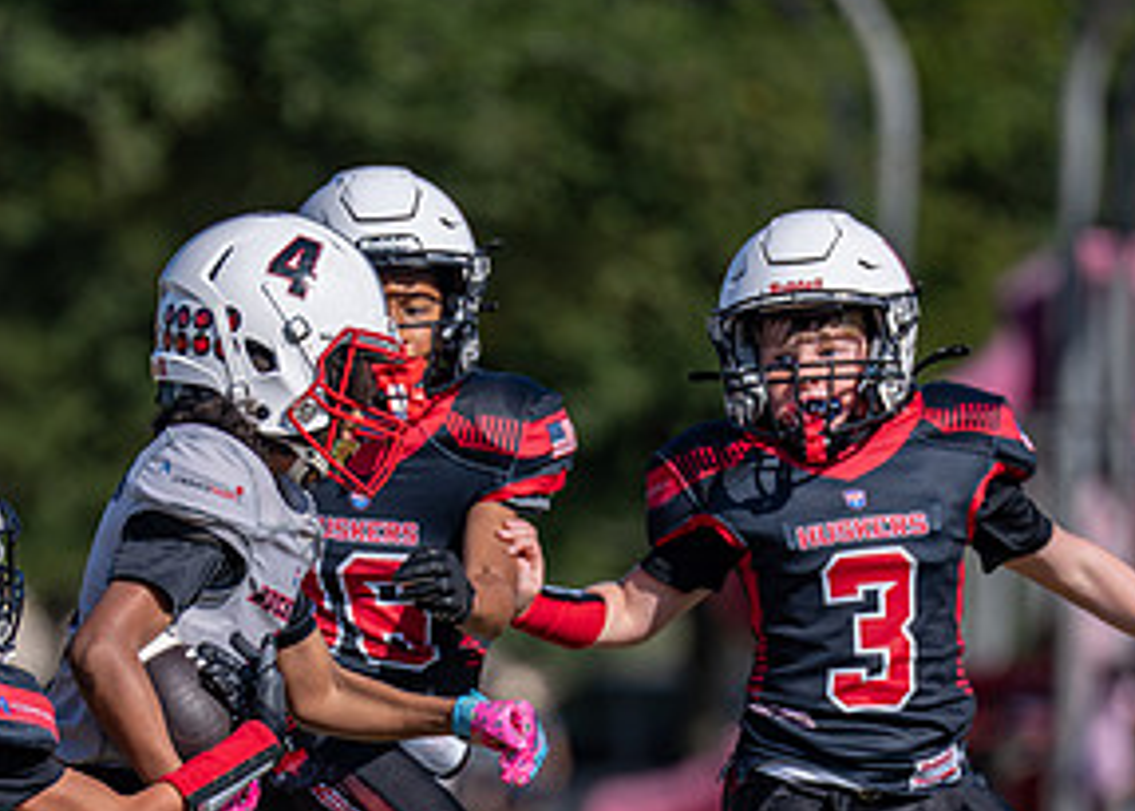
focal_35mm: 640
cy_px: 808
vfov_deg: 2.3
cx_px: 452
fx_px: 20630
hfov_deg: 3.2
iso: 100
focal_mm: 200
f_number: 2.8
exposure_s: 1/2500
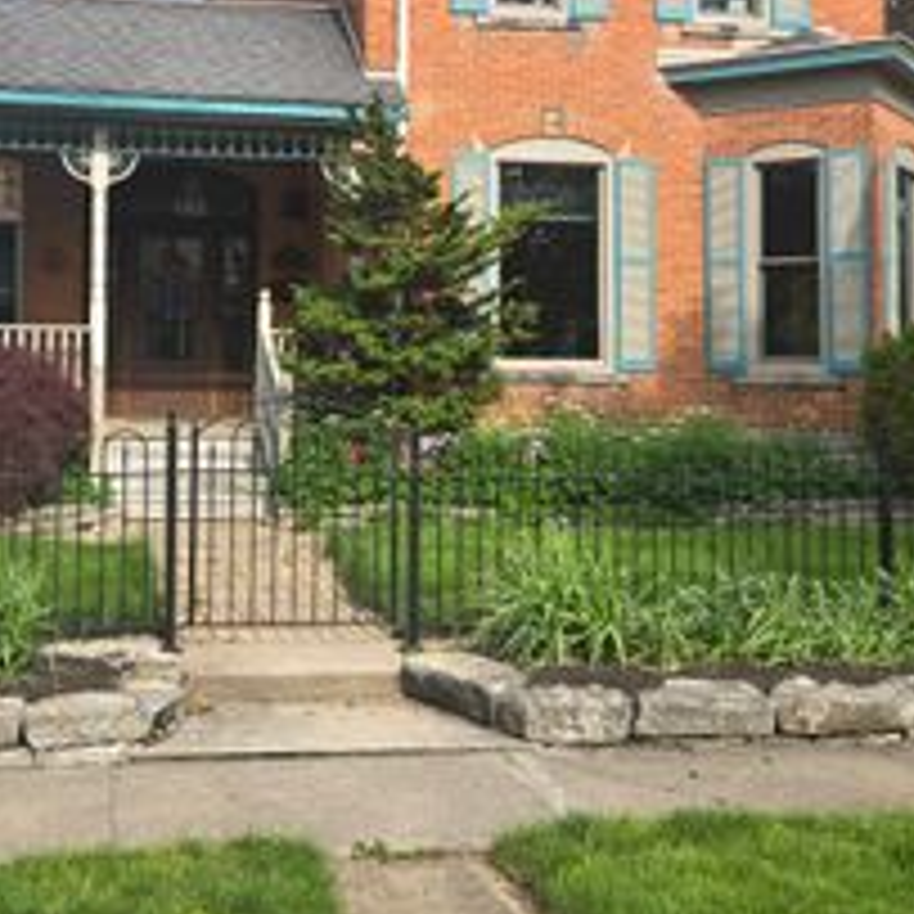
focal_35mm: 50
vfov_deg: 33.7
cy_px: 299
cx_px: 324
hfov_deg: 33.8
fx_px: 1494
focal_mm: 5.4
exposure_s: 1/1008
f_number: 1.8
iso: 25
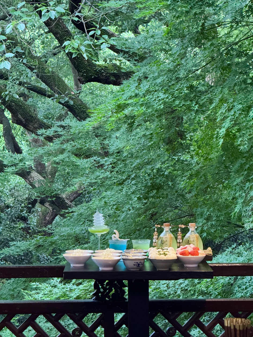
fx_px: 1169
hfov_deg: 12.3
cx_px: 126
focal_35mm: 120
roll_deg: +0.7
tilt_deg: -0.8
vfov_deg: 16.4
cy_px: 168
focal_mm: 15.66
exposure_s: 1/60
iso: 320
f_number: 2.8
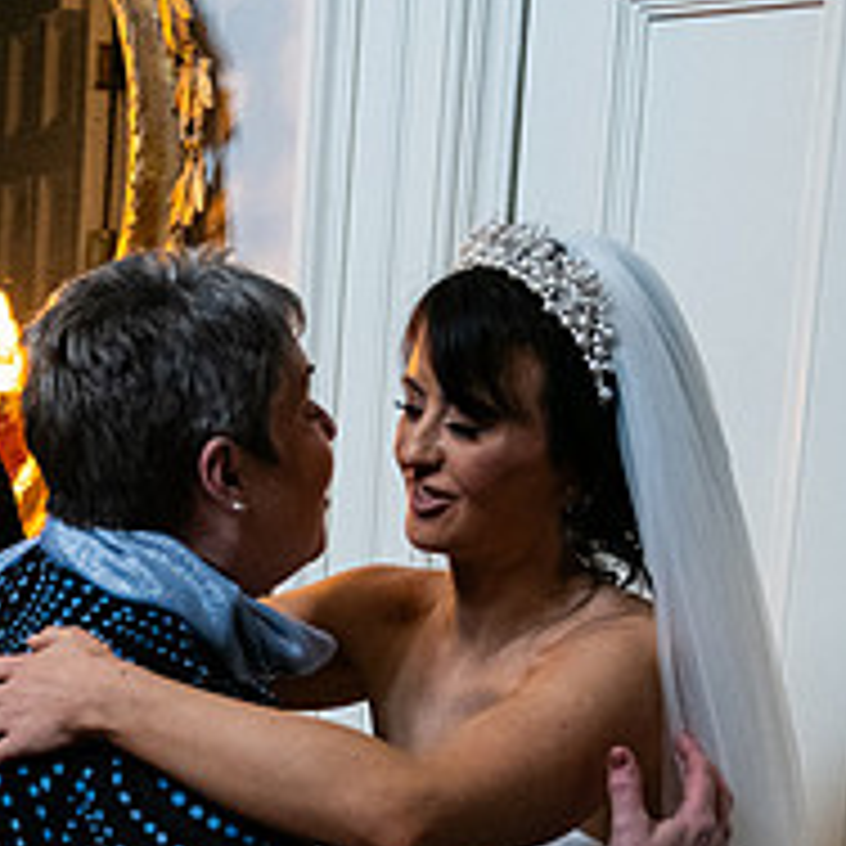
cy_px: 772
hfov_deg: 20.1
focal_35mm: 84
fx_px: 2323
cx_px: 36
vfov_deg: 20.2
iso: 1600
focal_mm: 32
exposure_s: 1/160
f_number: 3.5
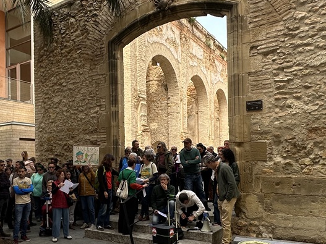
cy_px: 162
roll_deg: +1.4
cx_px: 99
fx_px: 320
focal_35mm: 34
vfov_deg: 41.3
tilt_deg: +1.4
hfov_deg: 52.5
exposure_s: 1/186
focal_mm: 2.22
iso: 40
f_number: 2.2
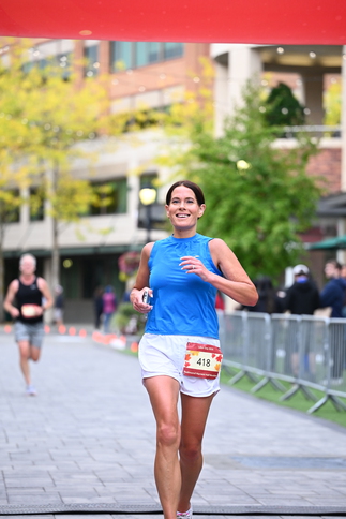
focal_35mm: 125
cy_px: 283
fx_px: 1801
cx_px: 188
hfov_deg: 11.0
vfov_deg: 16.4
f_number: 2.8
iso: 1000
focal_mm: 110
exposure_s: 1/1600
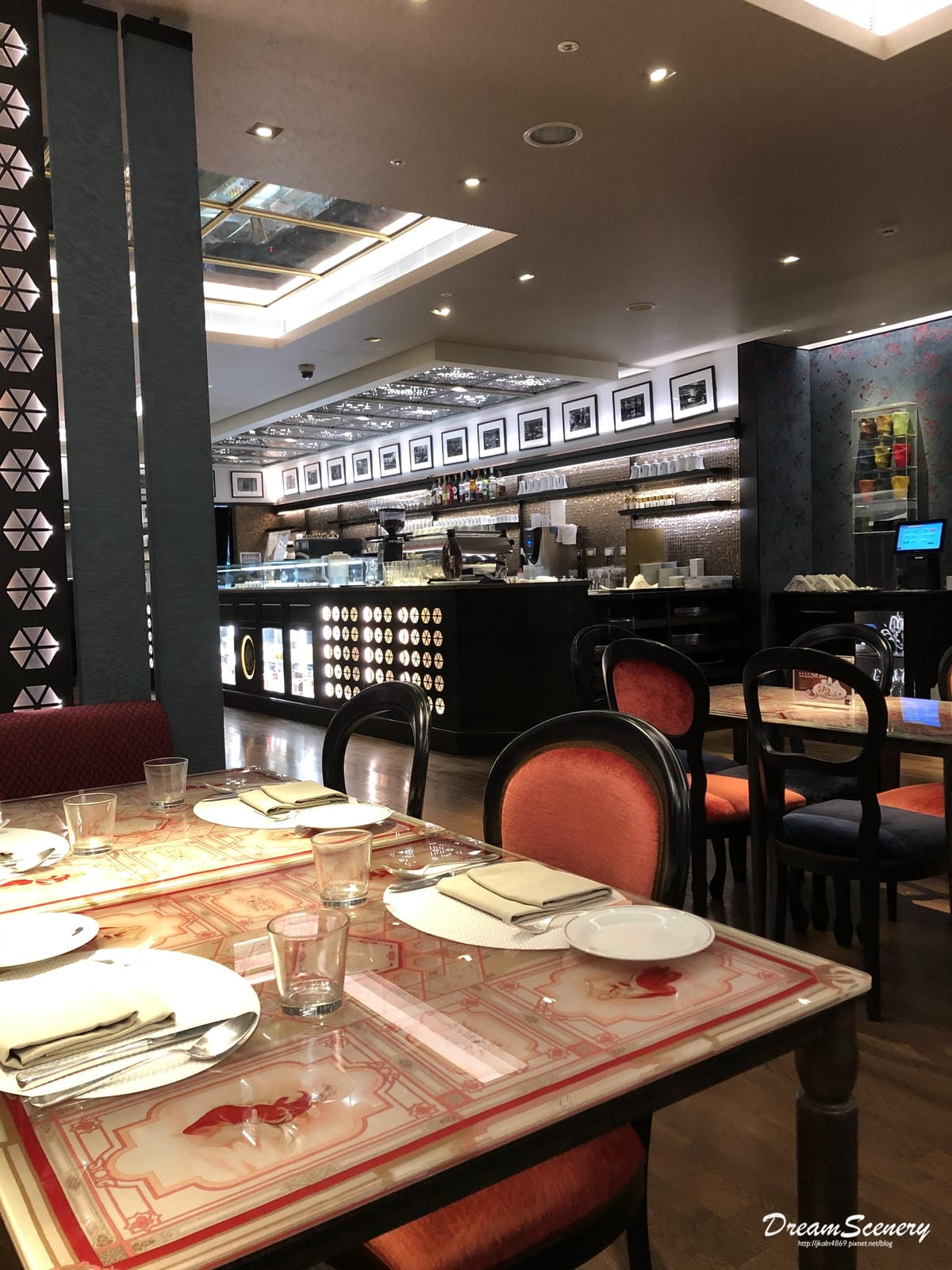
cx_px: 476
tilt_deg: -4.2
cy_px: 635
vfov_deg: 63.4
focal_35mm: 28
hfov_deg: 49.7
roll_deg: +2.1
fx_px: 1027
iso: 64
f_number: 1.8
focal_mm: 3.99
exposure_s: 1/17
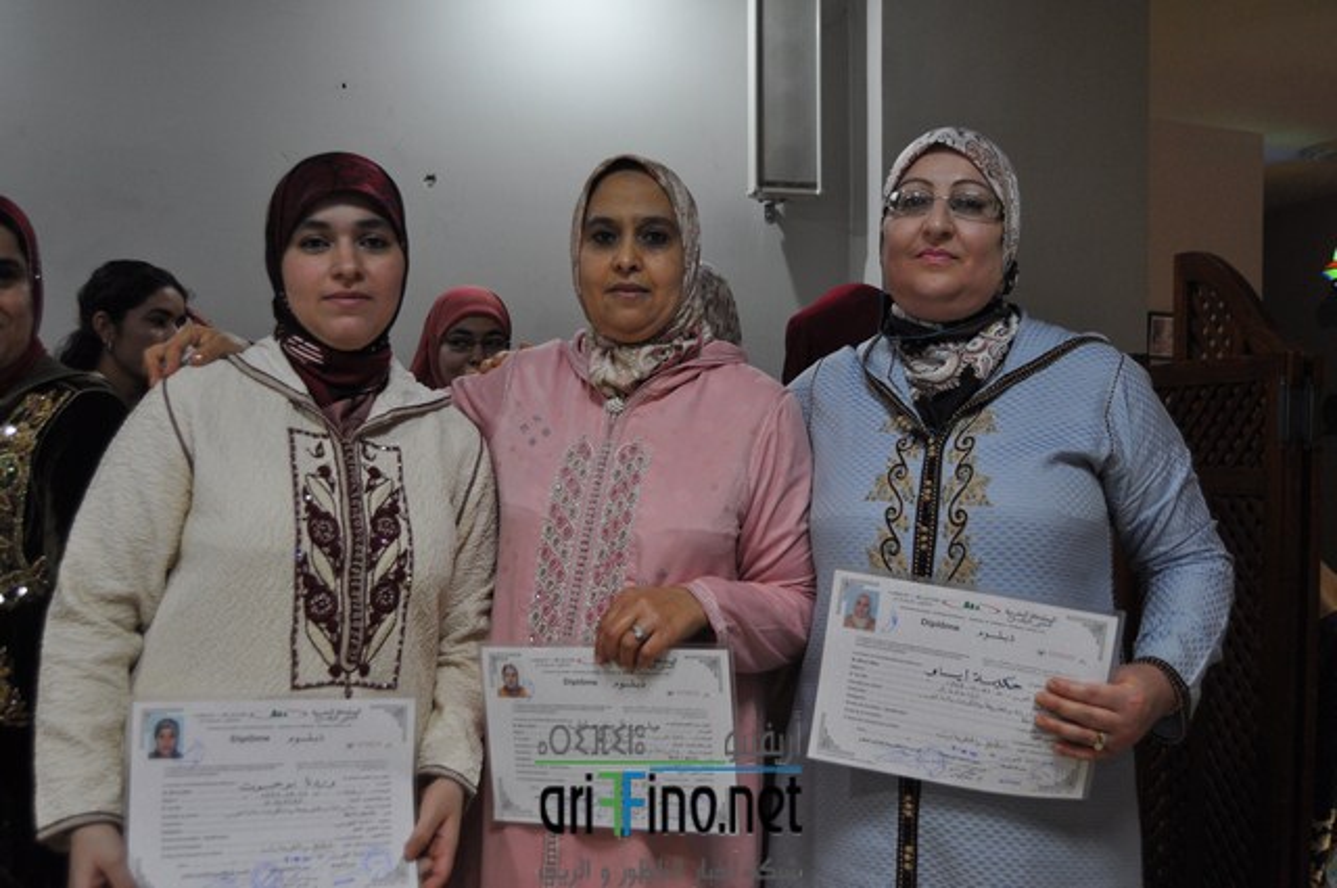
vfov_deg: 38.3
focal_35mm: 34
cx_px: 668
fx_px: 1280
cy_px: 444
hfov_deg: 55.2
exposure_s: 1/60
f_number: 4
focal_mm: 23
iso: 720
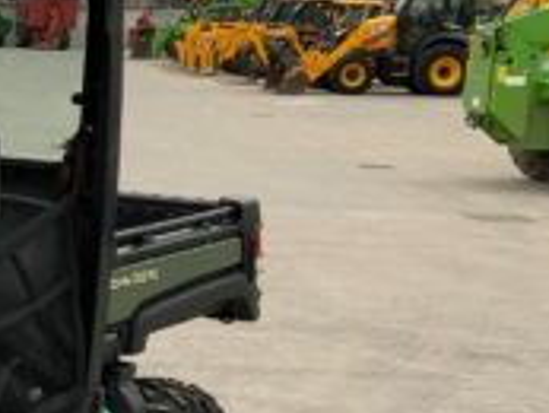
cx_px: -213
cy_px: 372
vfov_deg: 13.7
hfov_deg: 17.0
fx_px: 1698
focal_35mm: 107
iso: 20
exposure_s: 1/122
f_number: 1.8
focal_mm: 3
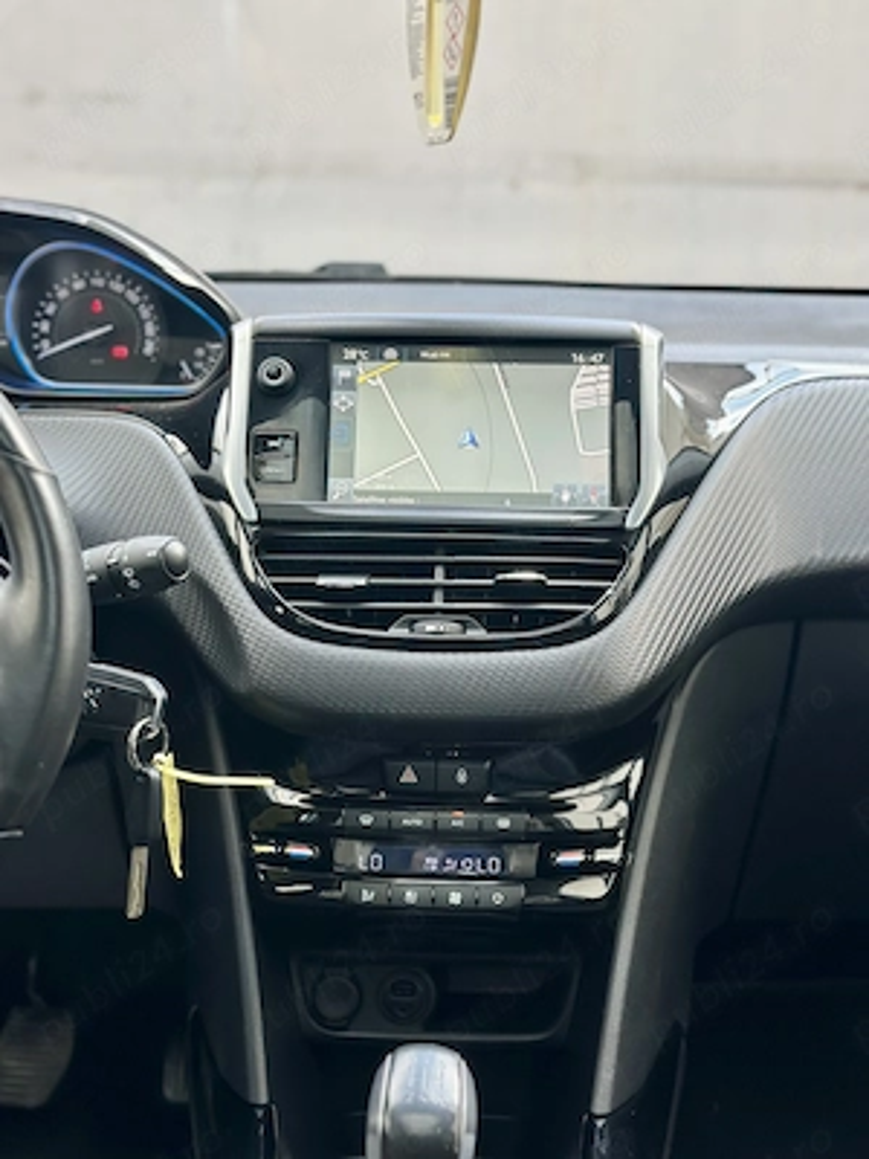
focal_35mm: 48
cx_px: 434
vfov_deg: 39.7
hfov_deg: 30.3
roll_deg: -2.8
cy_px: 580
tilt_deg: -10.9
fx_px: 1607
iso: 80
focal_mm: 6.86
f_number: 1.78
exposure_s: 1/236
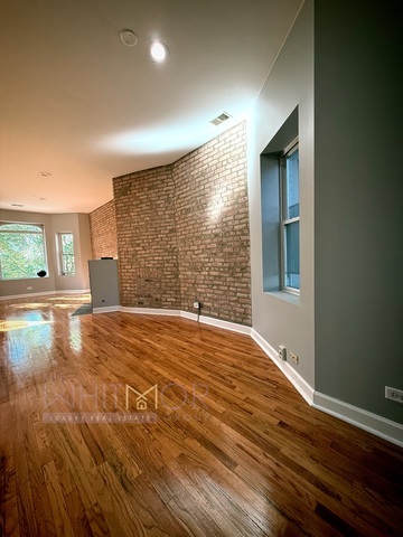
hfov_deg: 85.7
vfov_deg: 102.1
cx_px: 202
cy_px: 268
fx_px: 217
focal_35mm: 14
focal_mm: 2.22
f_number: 2.2
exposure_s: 1/120
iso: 250
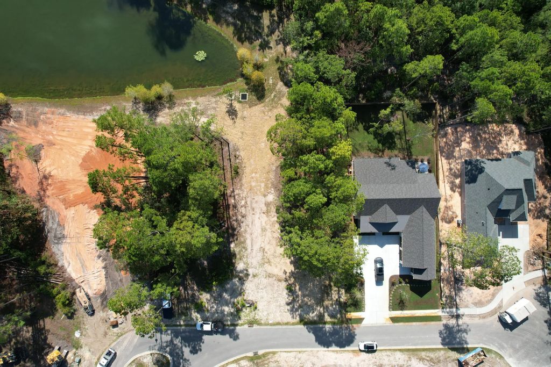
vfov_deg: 57.2
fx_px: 337
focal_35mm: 22
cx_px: 276
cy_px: 184
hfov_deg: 78.6
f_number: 2.8
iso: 100
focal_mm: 8.38
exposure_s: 1/1250
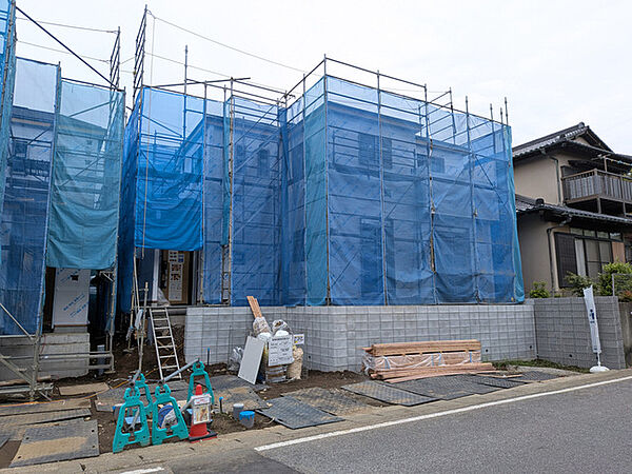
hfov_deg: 71.6
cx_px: 316
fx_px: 438
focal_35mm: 24
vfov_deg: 56.8
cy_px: 237
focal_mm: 4.53
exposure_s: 1/266
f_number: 1.7
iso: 30
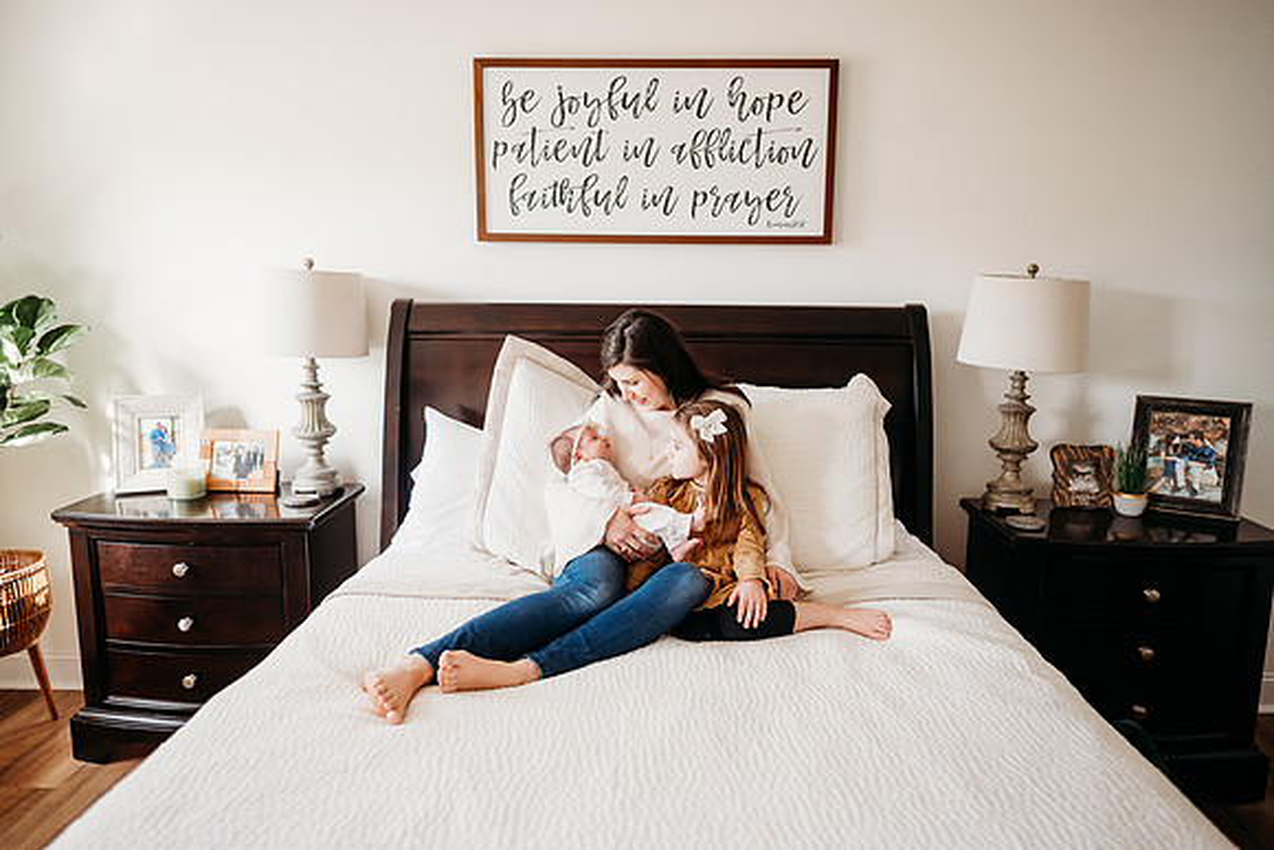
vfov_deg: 53.2
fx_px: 849
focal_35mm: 24
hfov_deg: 73.7
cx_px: 637
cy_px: 425
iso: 640
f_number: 2.5
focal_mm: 24
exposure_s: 1/250
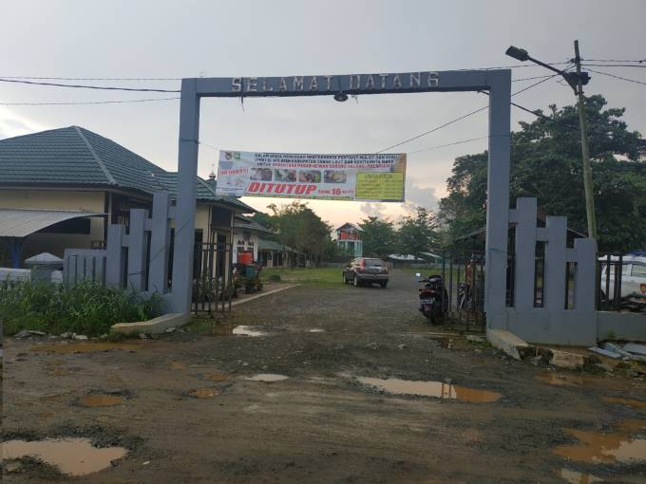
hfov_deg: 71.6
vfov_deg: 56.8
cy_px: 242
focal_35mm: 24
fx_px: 448
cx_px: 323
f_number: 1.9
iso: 125
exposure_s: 1/282
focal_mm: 3.94
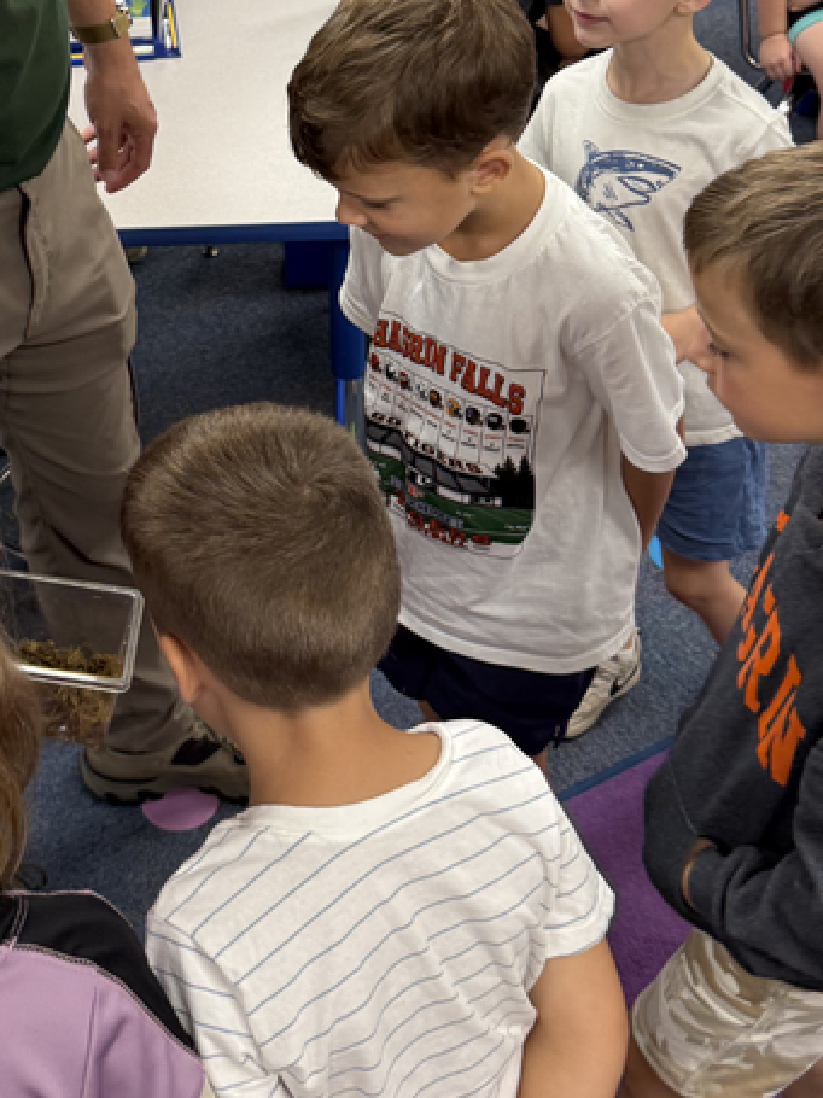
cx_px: 256
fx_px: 1713
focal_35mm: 54
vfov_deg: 34.9
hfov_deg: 26.8
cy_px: 290
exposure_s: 1/120
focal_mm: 6.8
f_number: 1.8
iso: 200
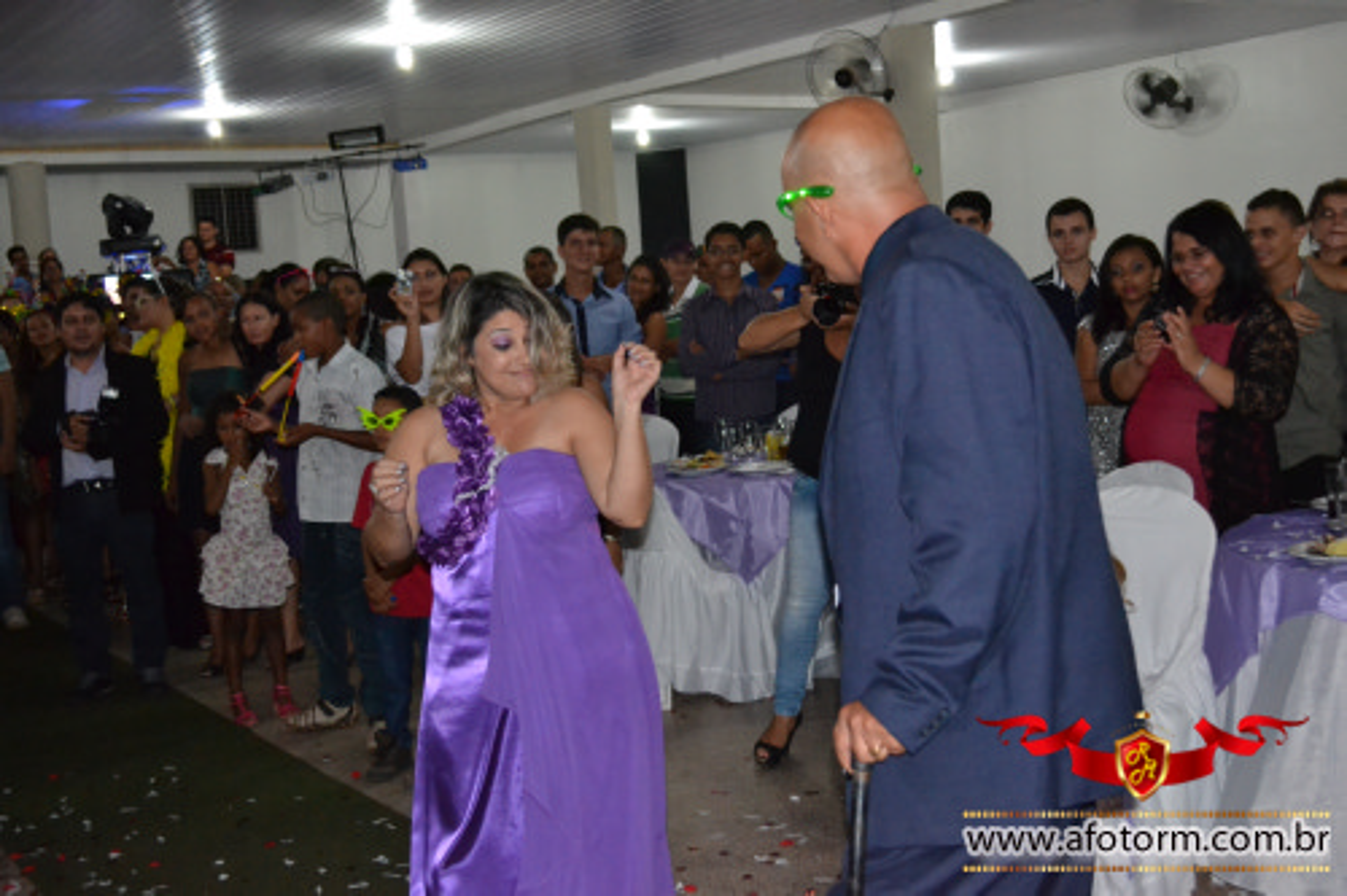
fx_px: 1627
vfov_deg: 30.8
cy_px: 448
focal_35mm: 44
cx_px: 674
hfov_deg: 45.0
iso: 3200
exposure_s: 1/60
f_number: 4.5
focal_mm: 29
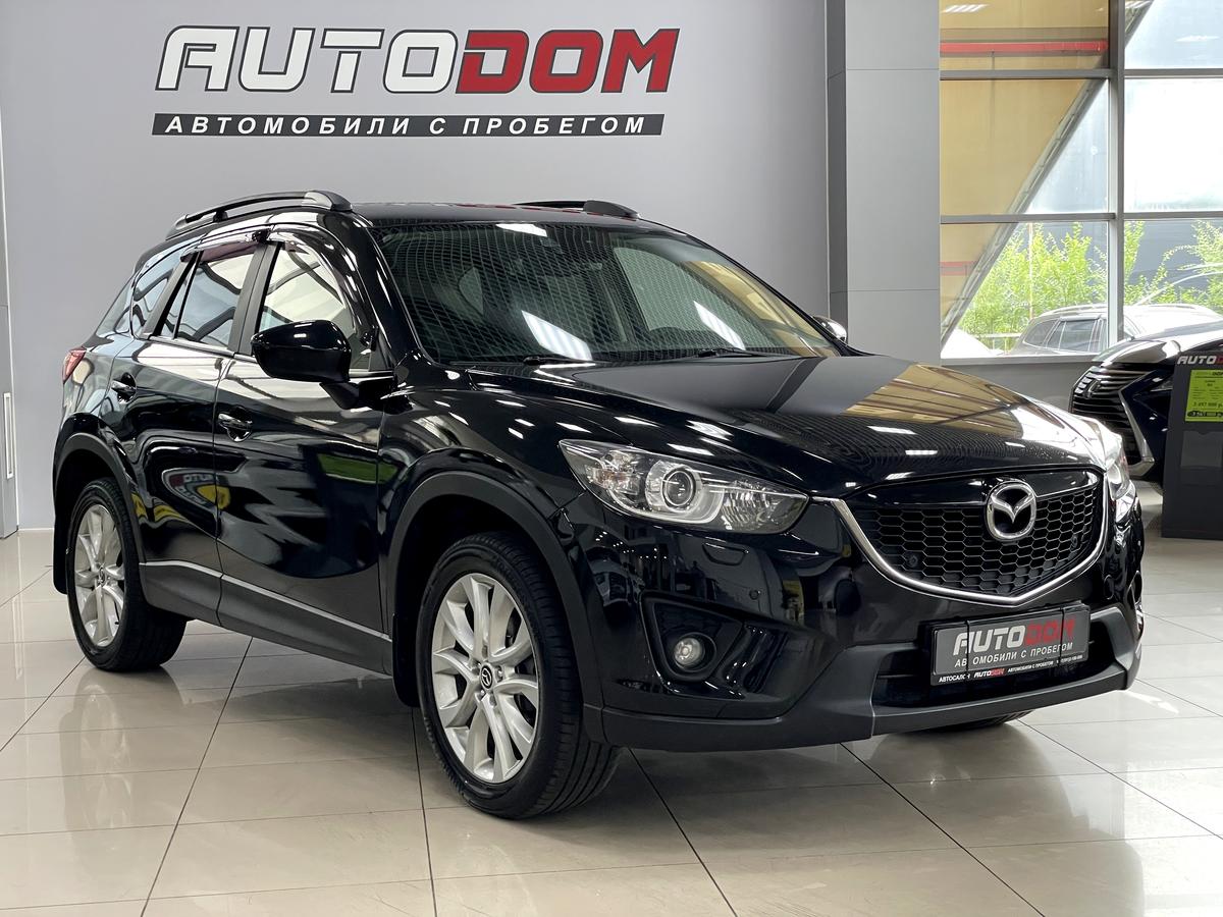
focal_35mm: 52
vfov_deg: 28.0
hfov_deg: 36.8
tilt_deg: -3.2
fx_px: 1837
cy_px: 458
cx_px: 612
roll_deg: +1.7
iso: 200
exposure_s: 1/82
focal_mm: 6
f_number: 2
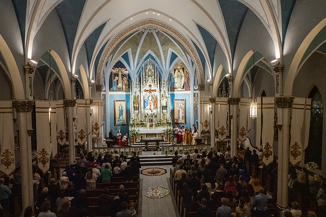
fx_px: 245
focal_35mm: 27
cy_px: 108
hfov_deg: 67.4
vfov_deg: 48.0
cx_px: 163
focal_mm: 27
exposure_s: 1/60
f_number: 16
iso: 5000
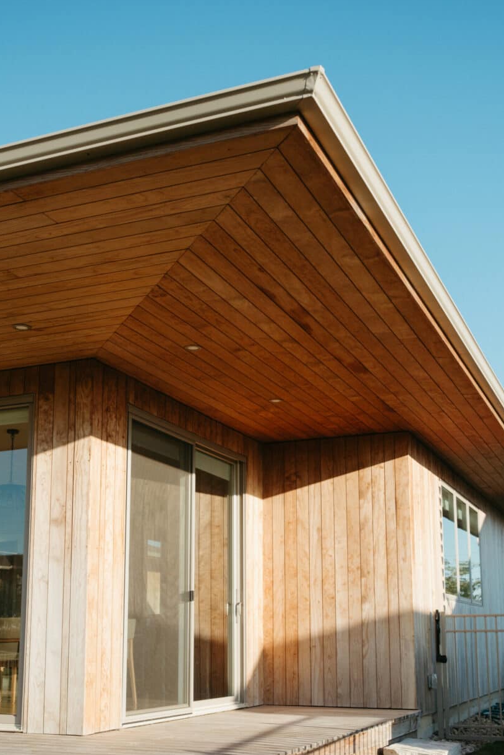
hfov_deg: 30.5
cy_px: 470
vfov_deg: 44.2
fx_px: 924
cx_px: 234
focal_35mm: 44
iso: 400
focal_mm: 23
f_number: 2.5
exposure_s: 1/3200
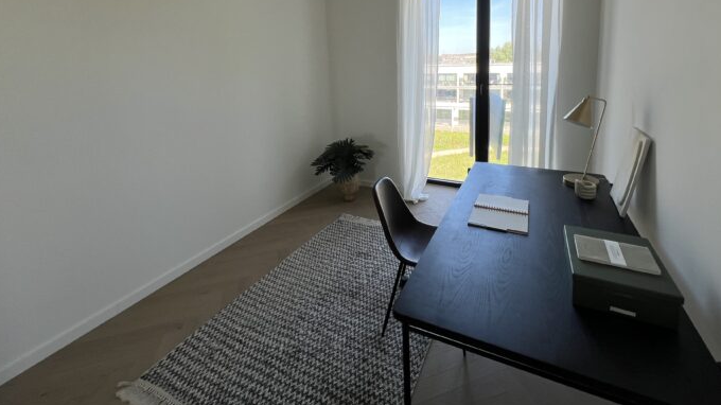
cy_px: 105
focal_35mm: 16
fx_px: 306
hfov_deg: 99.3
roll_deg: +2.0
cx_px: 377
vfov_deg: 63.4
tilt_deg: -7.8
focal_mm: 1.57
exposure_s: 1/130
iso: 32
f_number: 1.8
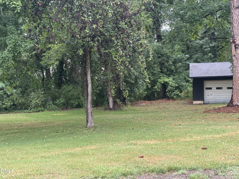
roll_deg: +1.2
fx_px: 359
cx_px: 120
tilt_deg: -3.8
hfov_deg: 36.8
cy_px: 90
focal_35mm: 52
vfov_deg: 28.0
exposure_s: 1/179
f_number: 1.6
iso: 32
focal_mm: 5.96
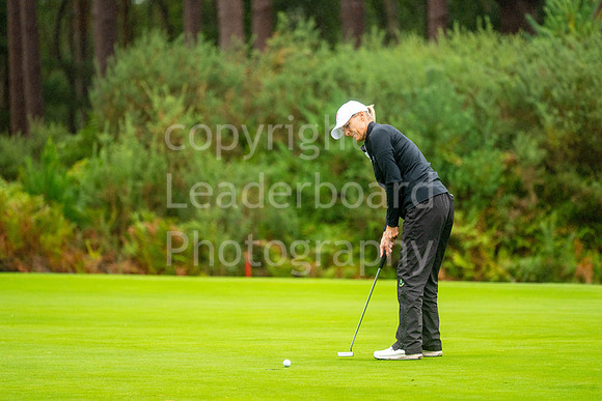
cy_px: 200
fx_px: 5018
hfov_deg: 6.9
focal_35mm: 300
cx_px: 301
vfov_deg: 4.6
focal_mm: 300
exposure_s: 1/1000
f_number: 4
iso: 800
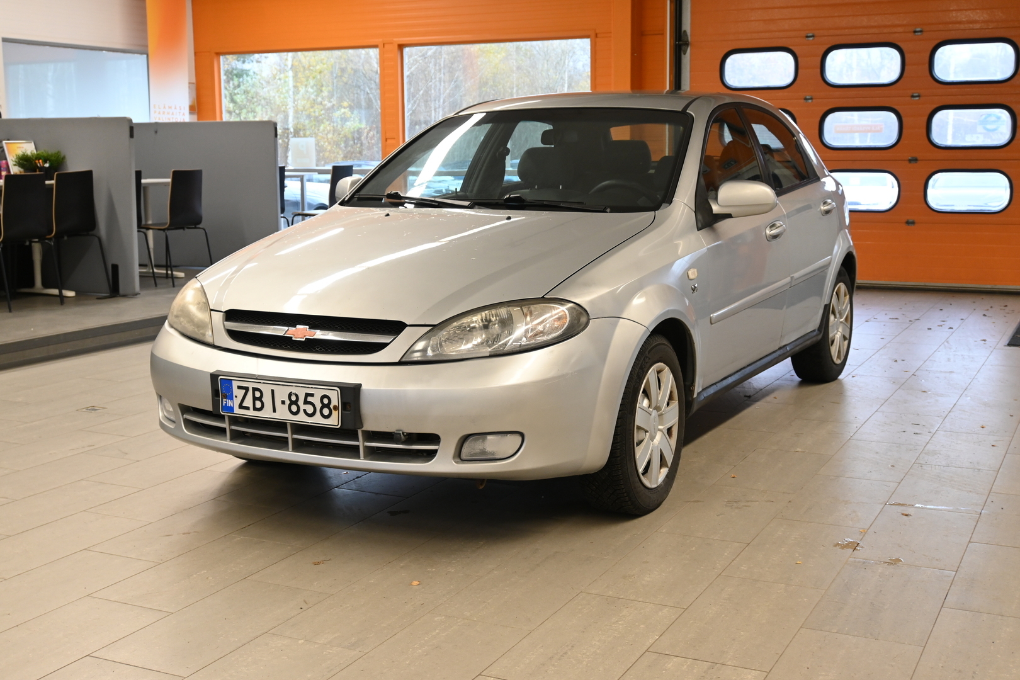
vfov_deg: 31.9
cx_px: 510
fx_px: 1190
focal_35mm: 42
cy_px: 340
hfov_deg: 46.4
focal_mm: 28
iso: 560
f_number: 4.5
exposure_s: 1/50
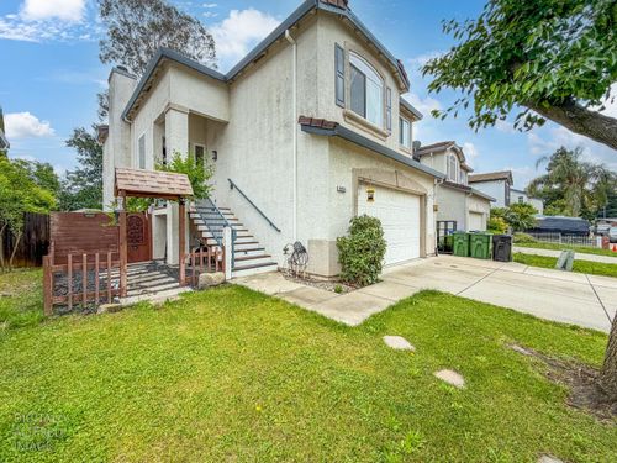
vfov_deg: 85.7
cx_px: 308
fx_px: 250
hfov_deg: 102.1
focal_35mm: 14
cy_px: 232
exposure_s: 1/750
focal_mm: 2.22
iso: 32
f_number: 2.2
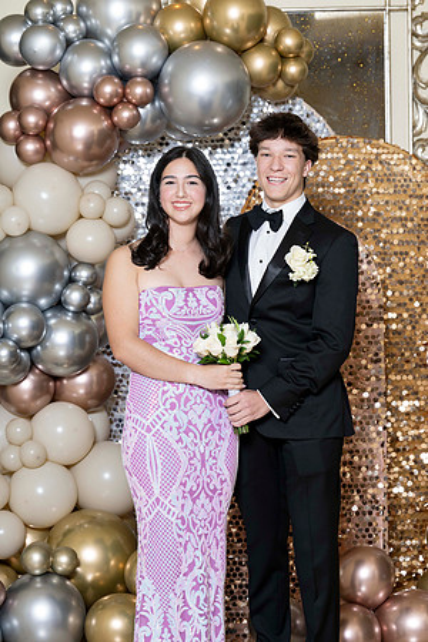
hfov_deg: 14.9
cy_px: 321
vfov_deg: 22.1
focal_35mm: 92
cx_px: 214
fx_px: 1641
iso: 250
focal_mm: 92
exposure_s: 1/200
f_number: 5.6
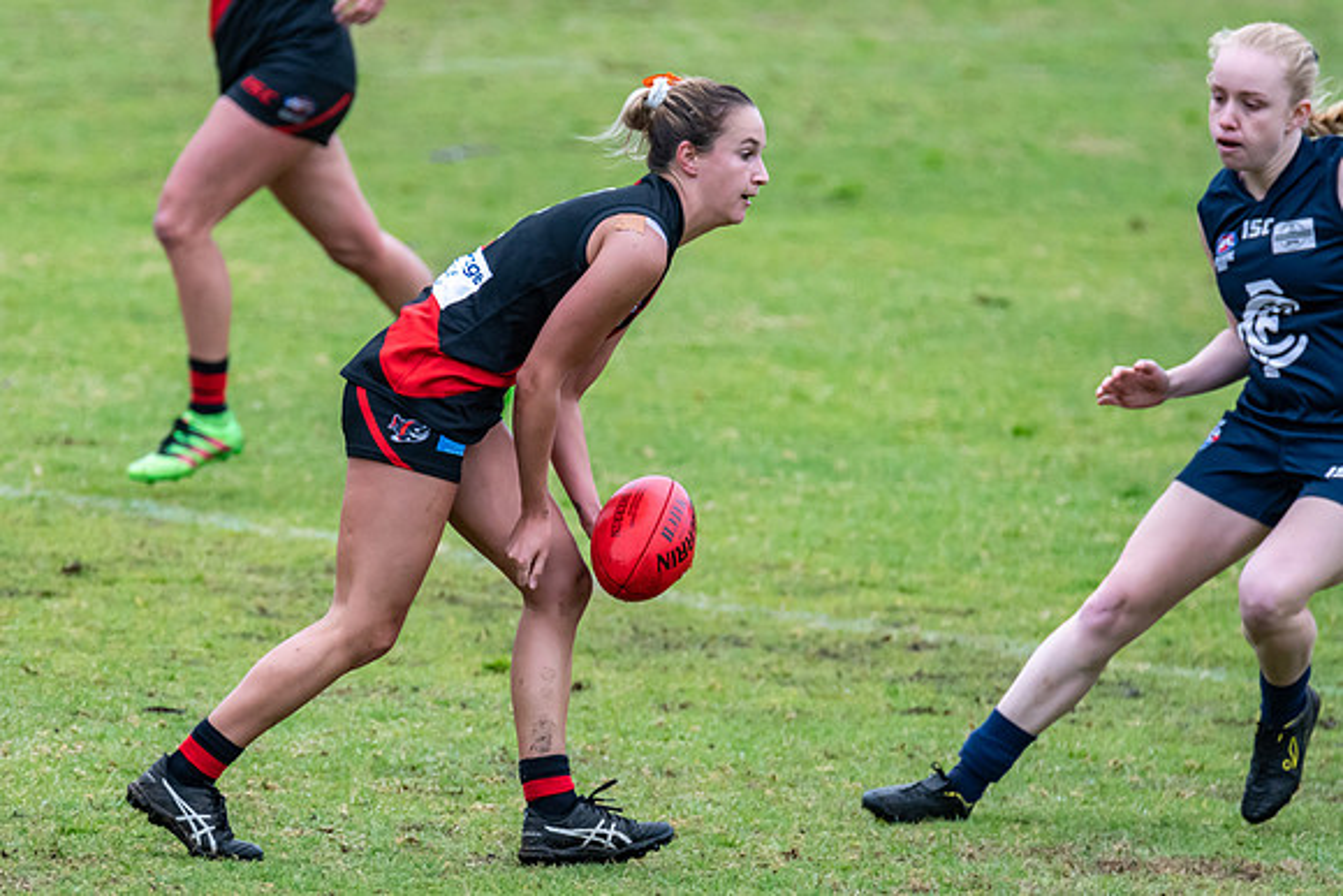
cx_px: 518
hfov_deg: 2.2
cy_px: 550
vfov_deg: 1.5
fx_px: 34377
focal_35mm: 921
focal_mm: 500
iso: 1250
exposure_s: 1/1600
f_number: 7.1
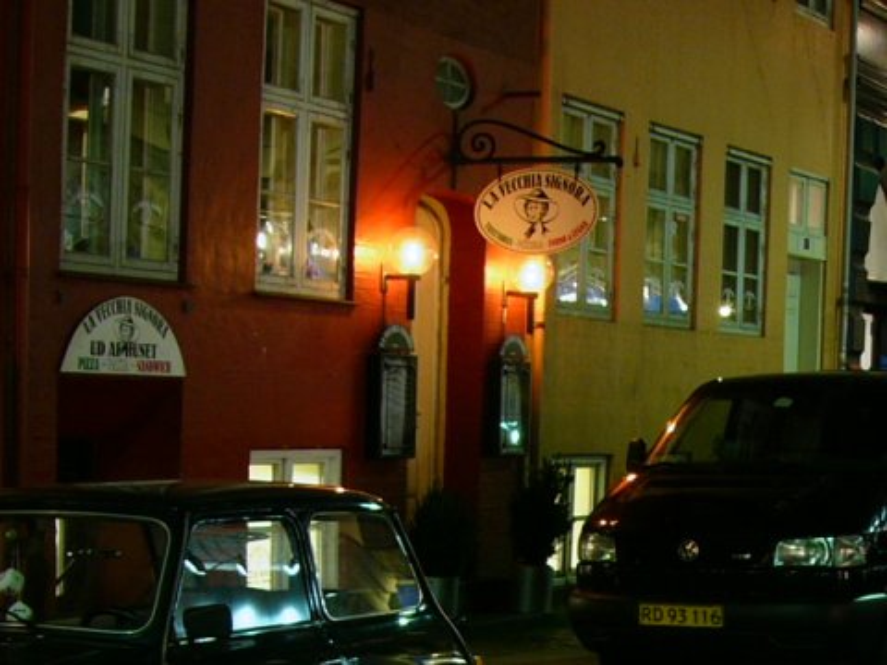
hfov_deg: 51.4
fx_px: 922
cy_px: 332
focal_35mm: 36
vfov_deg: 39.7
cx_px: 444
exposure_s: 2
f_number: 3.3
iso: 50
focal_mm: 6
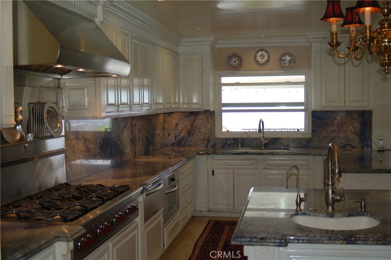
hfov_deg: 46.5
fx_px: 456
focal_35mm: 42
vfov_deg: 31.8
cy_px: 130
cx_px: 196
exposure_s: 1/200
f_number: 3.3
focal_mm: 28
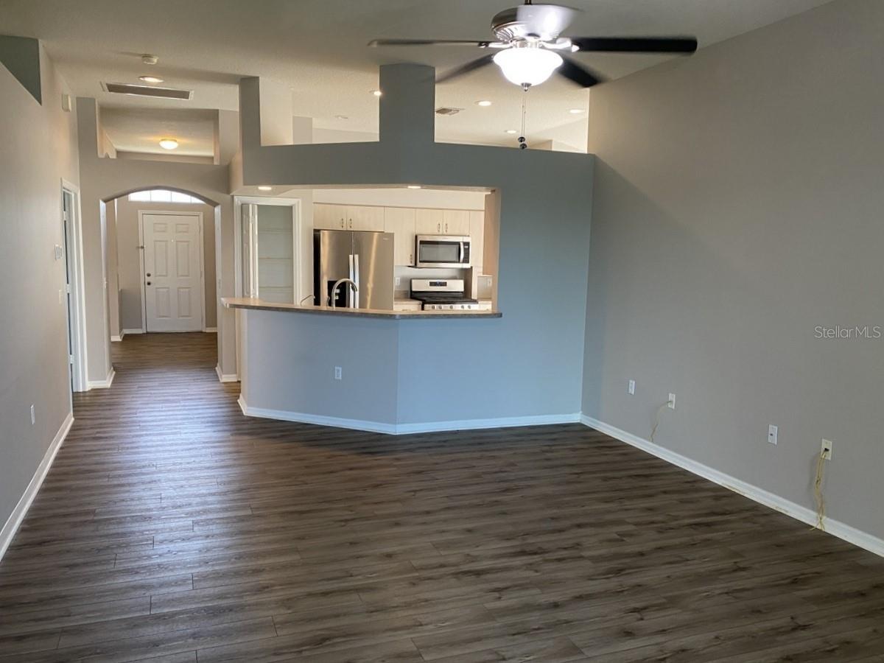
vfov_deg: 53.1
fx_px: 664
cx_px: 442
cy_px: 332
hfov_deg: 67.3
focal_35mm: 26
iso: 125
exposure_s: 1/60
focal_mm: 4.25
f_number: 1.8
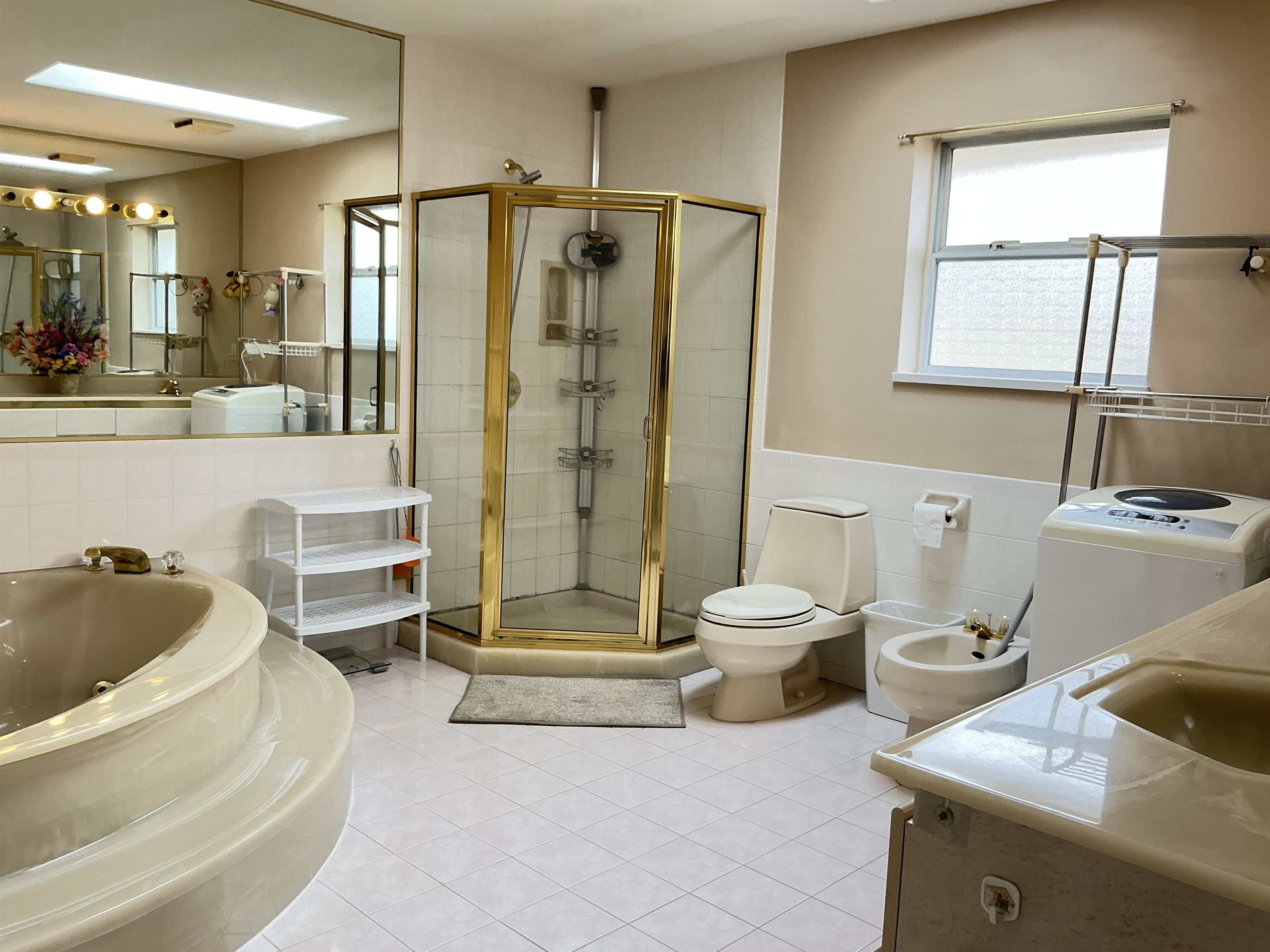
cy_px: 476
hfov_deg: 63.4
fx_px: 1027
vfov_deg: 49.7
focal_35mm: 28
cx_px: 635
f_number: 1.8
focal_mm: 3
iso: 64
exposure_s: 1/60
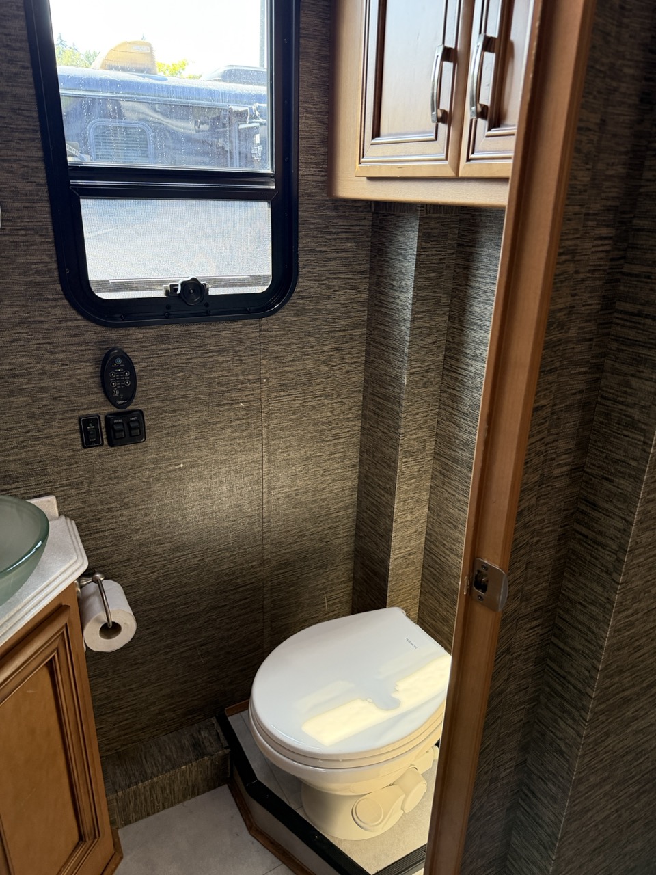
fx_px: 606
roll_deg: -1.9
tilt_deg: -21.6
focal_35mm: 24
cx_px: 328
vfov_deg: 71.6
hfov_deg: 56.8
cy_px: 438
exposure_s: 1/60
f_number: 1.78
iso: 320
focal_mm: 6.76
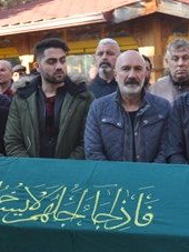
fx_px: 532
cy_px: 159
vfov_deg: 26.6
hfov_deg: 19.9
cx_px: 40
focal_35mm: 73
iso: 200
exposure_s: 1/200
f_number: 3.5
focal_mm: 18
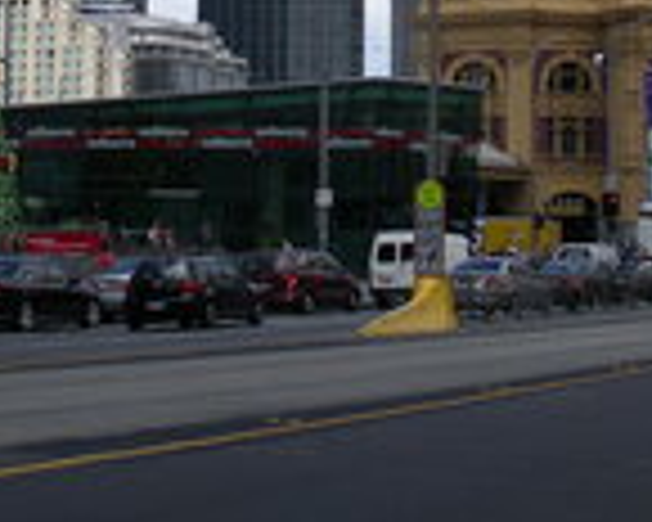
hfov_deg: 19.8
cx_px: 364
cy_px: -38
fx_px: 1872
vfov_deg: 15.5
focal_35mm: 97
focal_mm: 7.8
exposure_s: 1/250
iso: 80
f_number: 6
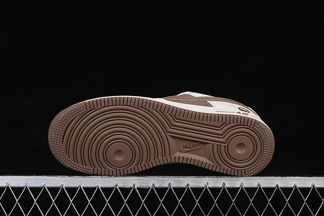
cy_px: 108
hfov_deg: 27.0
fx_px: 675
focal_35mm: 75
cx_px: 162
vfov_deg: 18.2
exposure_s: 1/80
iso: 160
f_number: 8
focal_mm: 50
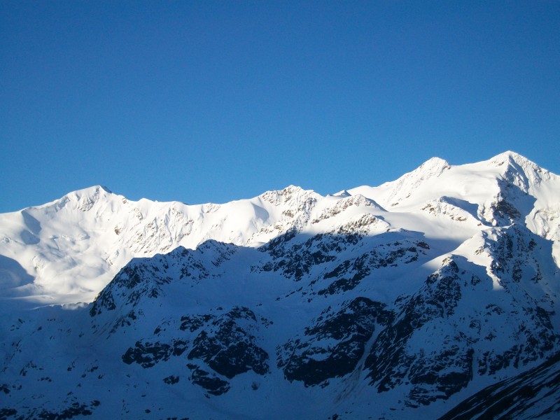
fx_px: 1246
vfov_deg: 19.1
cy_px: 210
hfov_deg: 25.3
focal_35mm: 77
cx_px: 280
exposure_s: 1/400
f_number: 4.6
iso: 64
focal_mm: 13.7
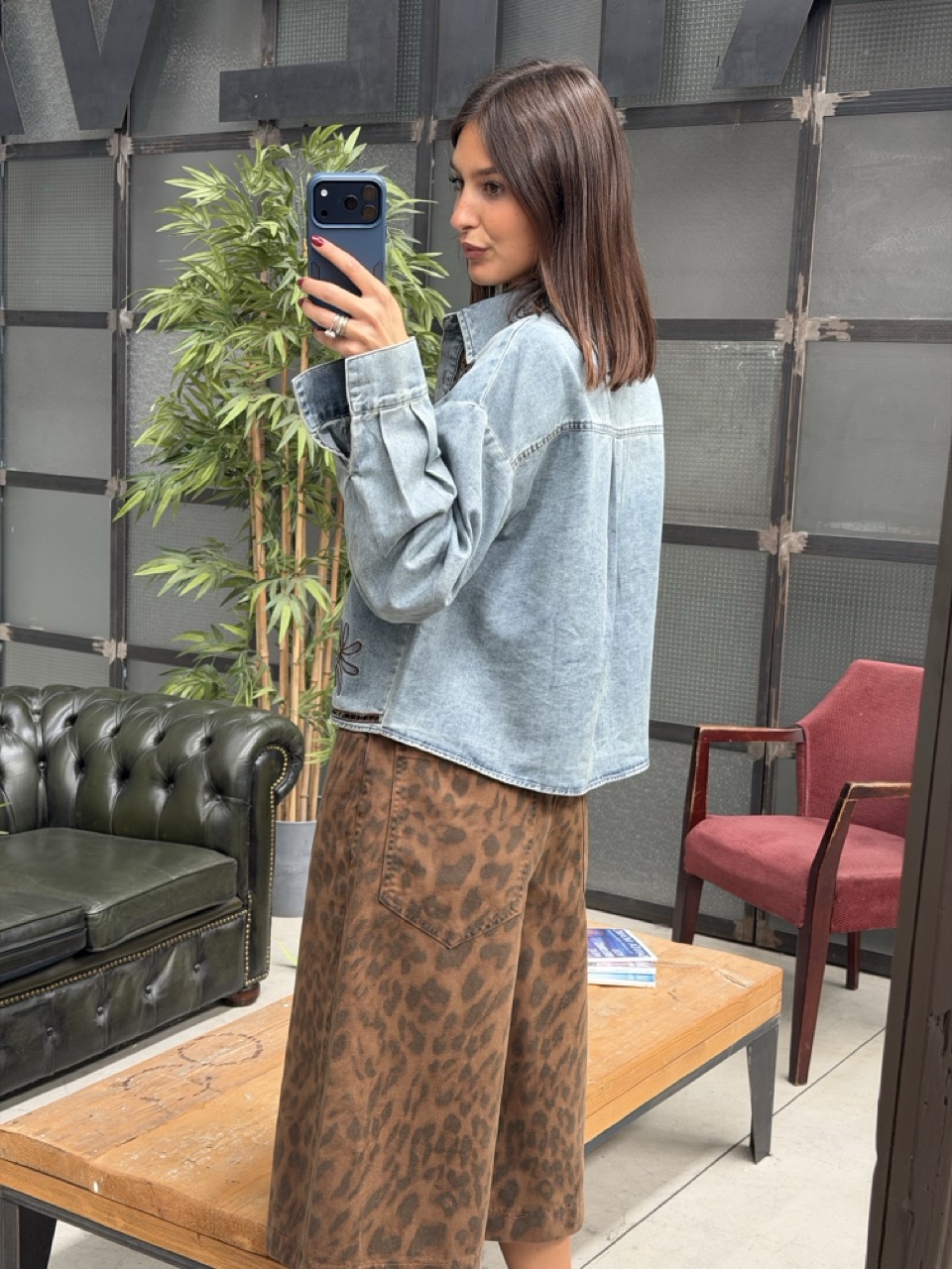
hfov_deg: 30.3
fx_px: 1760
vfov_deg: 39.7
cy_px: 634
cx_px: 476
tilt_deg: -17.9
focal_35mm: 48
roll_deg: -3.0
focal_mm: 6.76
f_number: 1.78
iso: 100
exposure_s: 1/76
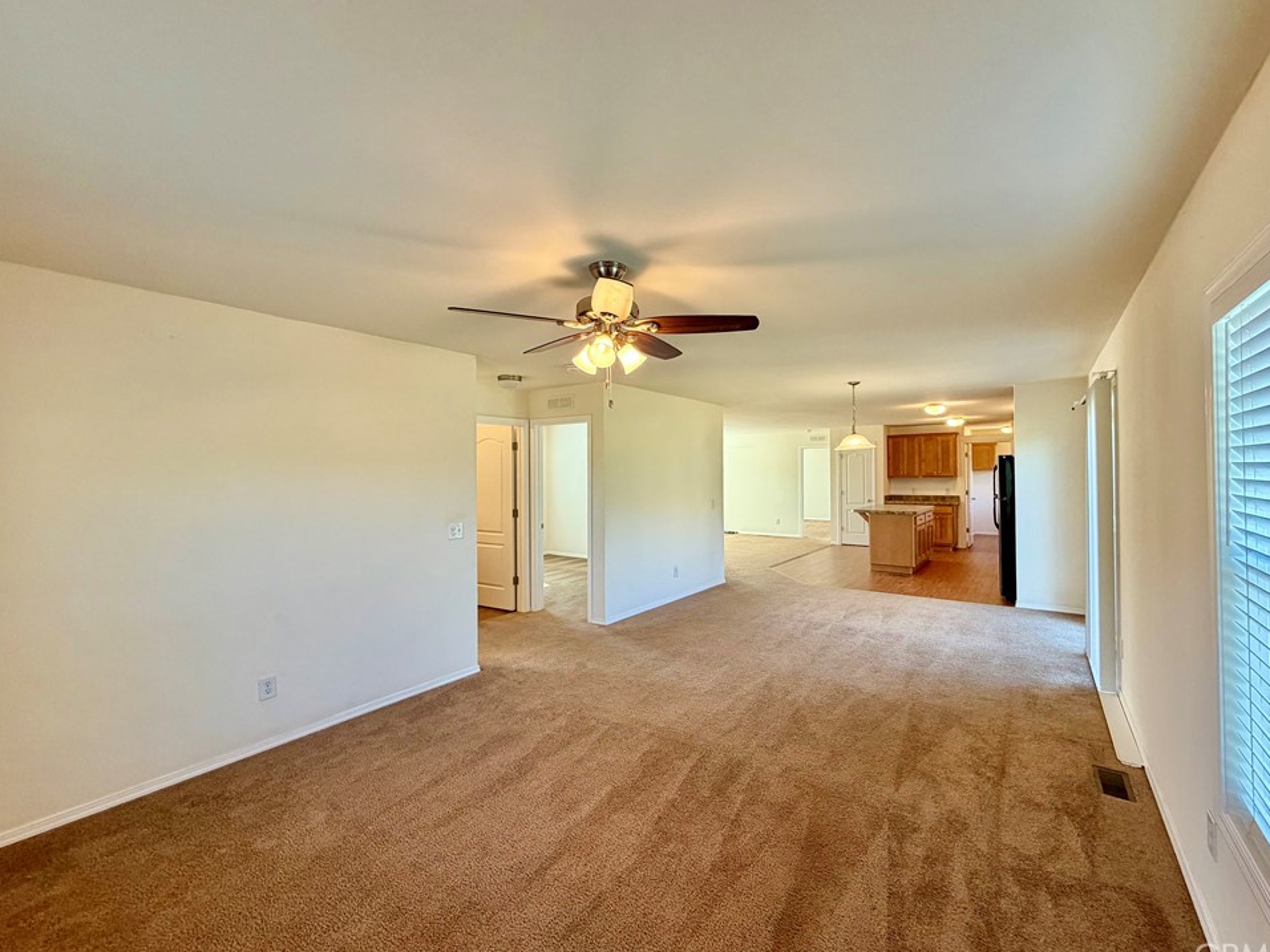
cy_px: 465
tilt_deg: +0.1
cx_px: 660
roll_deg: +0.6
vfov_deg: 81.7
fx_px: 550
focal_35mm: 15
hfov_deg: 98.1
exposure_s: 1/120
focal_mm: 2.22
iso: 200
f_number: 2.2
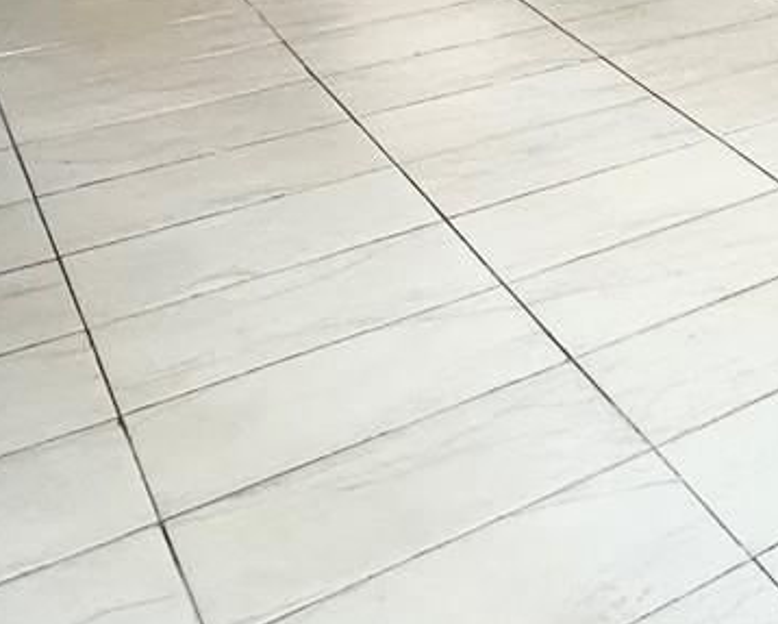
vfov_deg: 22.9
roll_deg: -2.3
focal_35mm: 61
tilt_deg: -14.8
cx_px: 1067
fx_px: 1406
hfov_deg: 25.6
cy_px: -135
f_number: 2.2
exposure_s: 1/99
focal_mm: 2.22
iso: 200
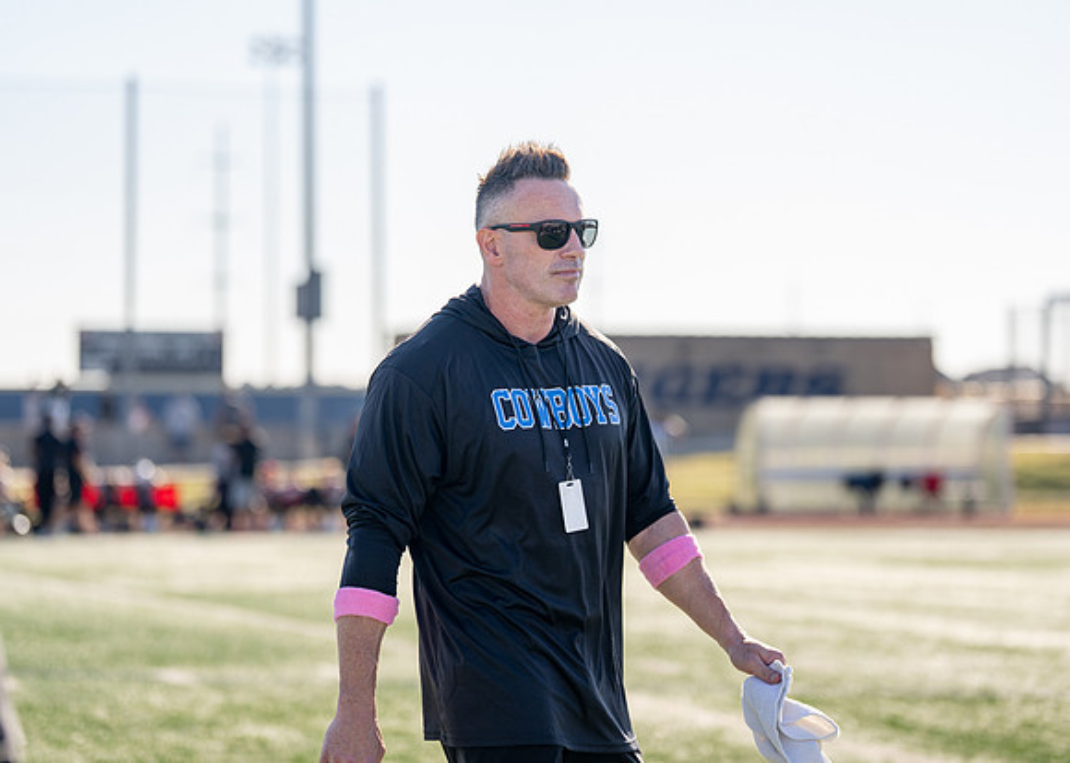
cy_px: 385
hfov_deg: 16.2
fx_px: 3767
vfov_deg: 11.6
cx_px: 541
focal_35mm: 124
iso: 160
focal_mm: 115
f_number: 2.8
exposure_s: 1/1600
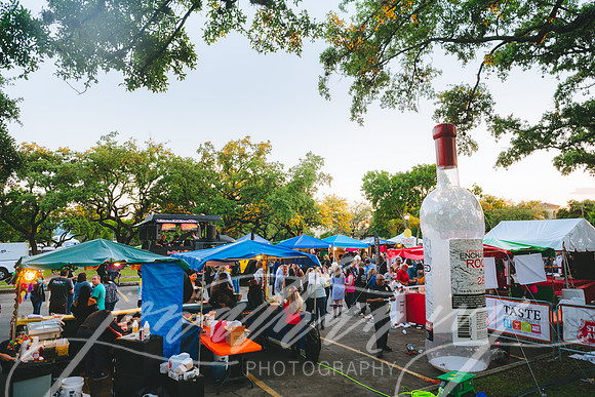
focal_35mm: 24
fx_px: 397
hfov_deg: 73.7
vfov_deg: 53.2
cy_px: 198
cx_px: 298
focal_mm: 24
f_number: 3.5
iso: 140
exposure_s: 1/80
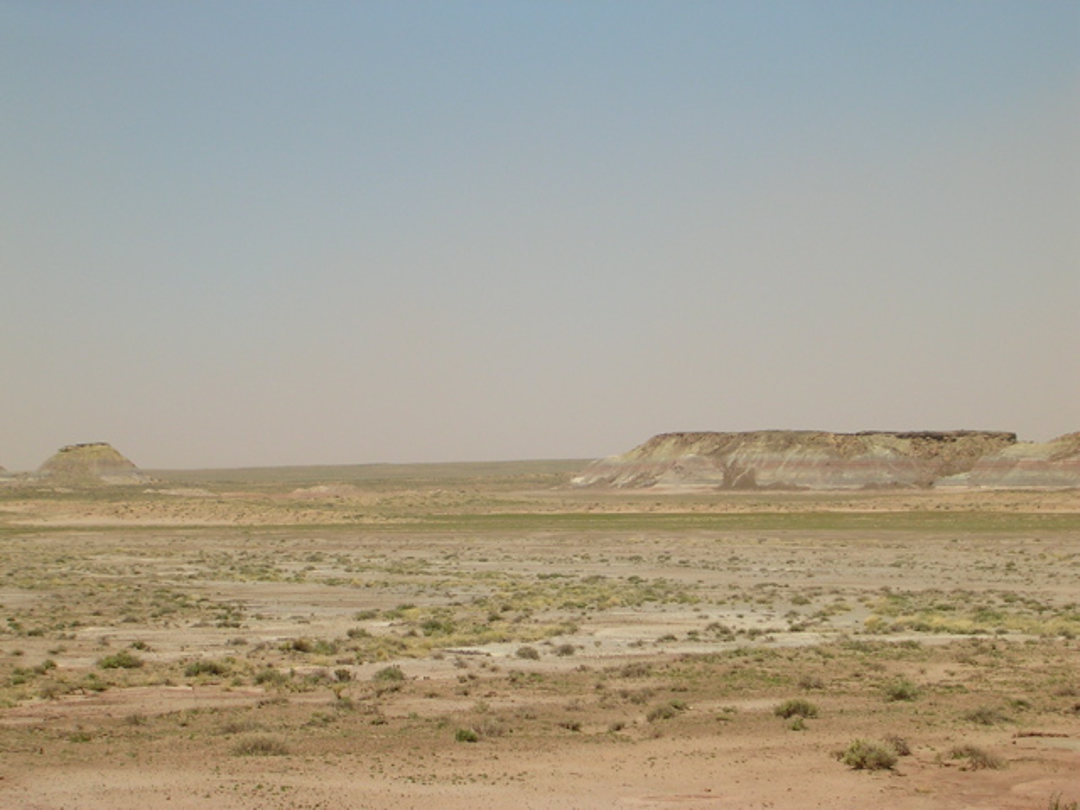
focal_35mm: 115
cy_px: 405
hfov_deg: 17.1
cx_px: 540
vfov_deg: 12.9
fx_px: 3588
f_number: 4.9
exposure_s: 1/569
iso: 50
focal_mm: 17.4
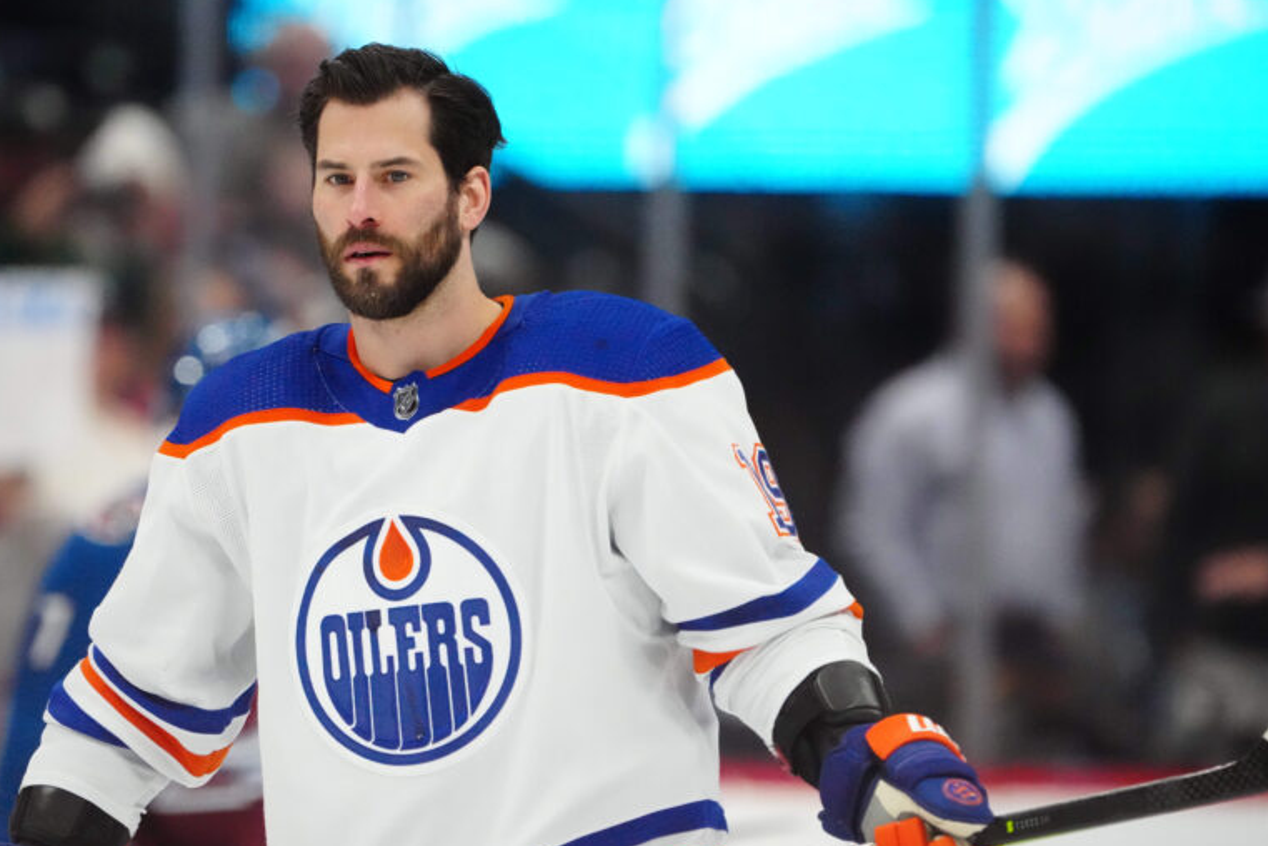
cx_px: 500
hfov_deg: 2.6
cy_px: 452
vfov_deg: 1.7
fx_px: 28434
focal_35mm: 807
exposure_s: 1/2000
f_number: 6.3
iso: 12800
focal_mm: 600
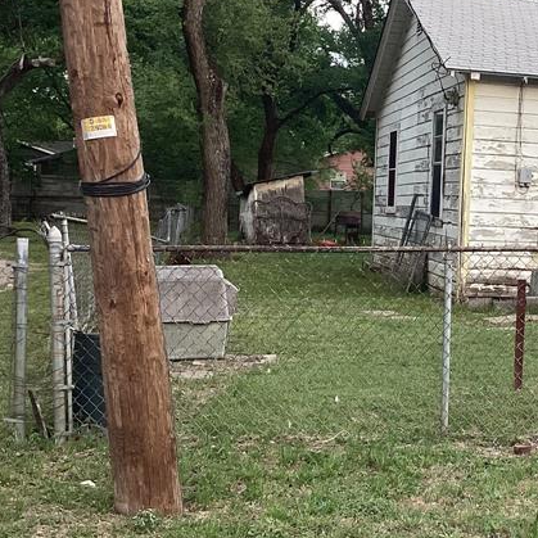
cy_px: 231
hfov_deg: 24.5
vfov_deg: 25.7
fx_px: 1178
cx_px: 546
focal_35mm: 67
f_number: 2.4
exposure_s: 1/120
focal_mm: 3.3
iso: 80
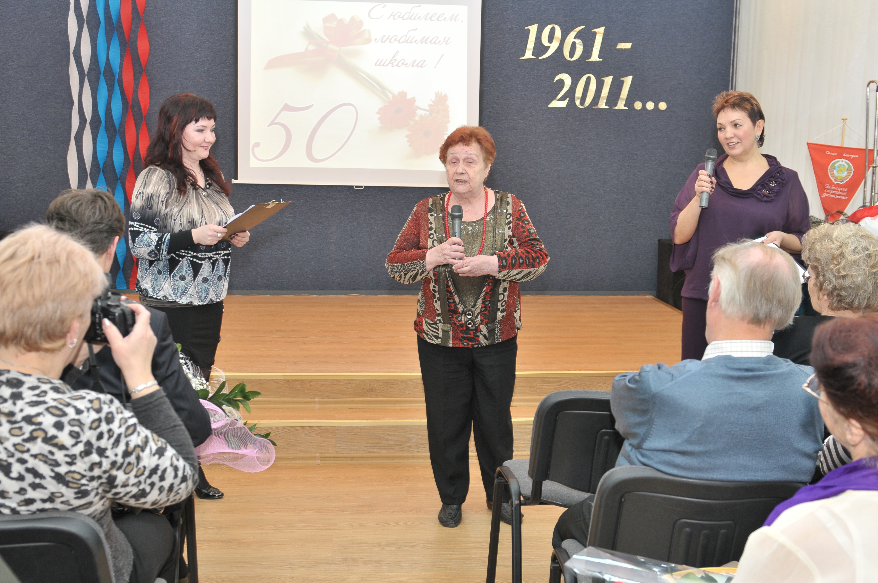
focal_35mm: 46
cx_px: 439
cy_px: 292
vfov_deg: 28.9
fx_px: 1133
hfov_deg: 42.4
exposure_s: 1/60
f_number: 3.5
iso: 320
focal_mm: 31
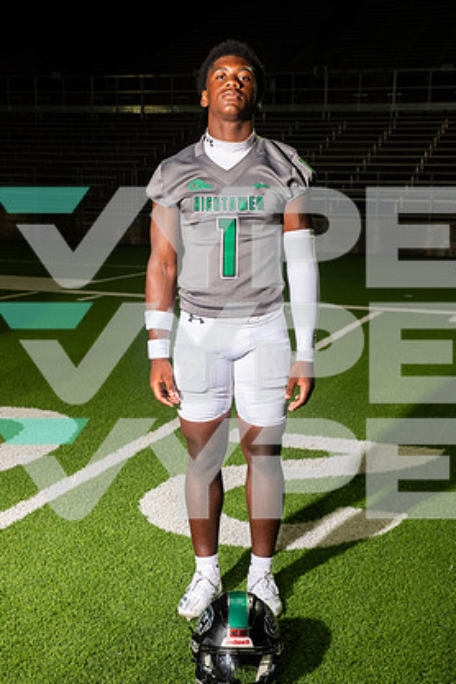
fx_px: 1026
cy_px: 354
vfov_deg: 36.9
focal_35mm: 54
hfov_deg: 25.1
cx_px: 236
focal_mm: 50
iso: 1000
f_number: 7.1
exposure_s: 1/400
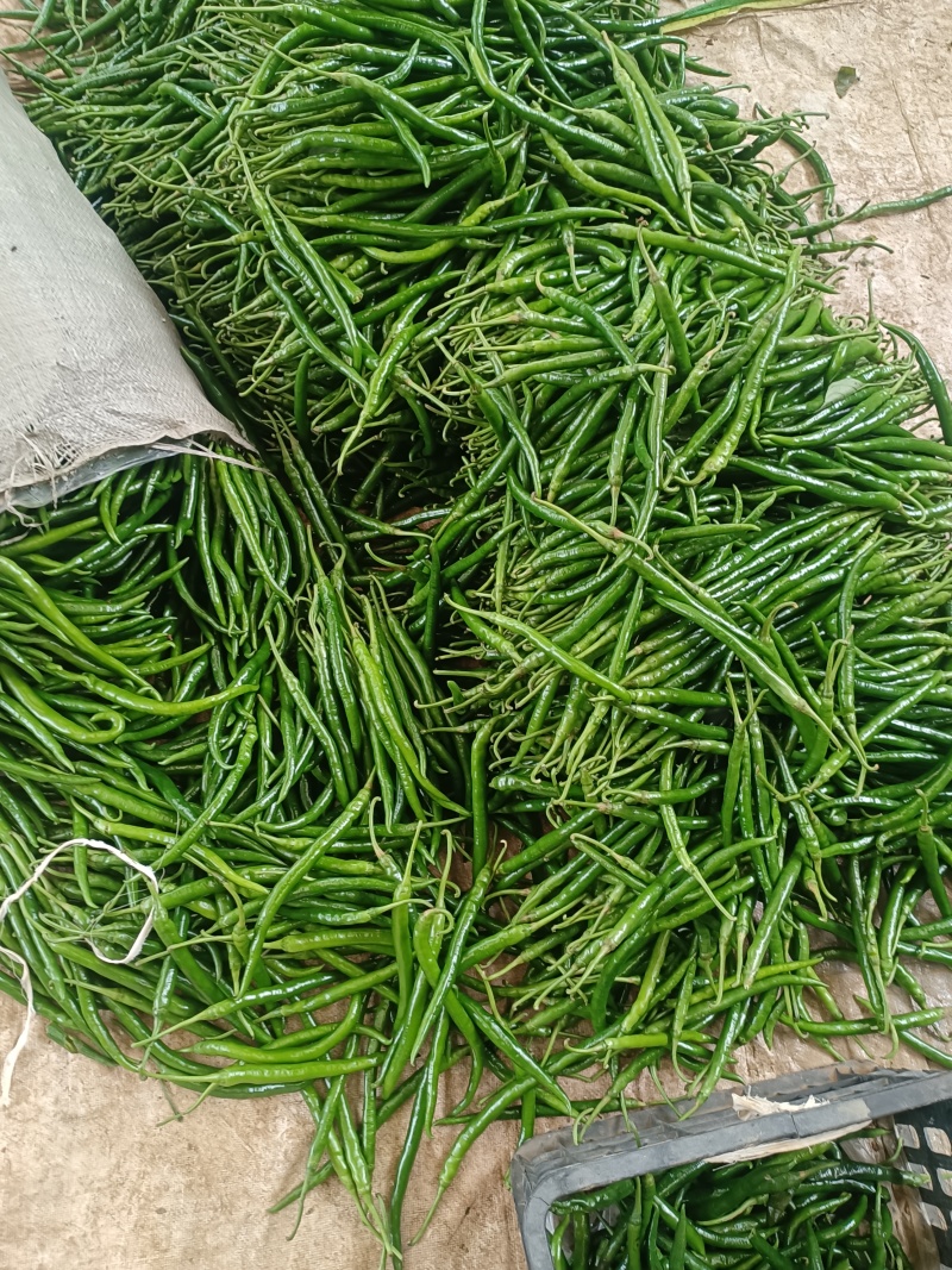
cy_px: 635
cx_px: 476
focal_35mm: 27
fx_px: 990
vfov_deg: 65.3
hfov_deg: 51.3
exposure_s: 1/50
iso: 183
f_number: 1.9
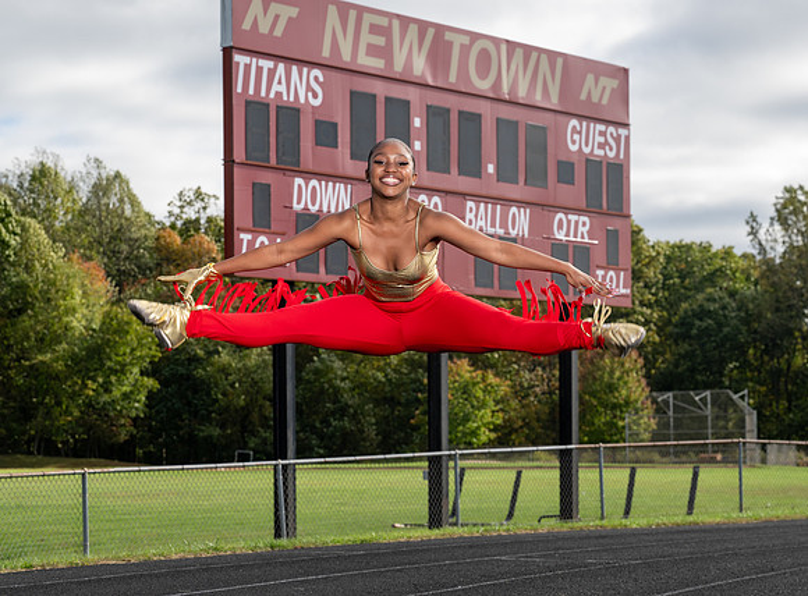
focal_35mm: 92
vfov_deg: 16.0
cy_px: 335
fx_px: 2127
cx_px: 449
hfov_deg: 21.5
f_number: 6.3
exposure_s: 1/500
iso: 160
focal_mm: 70
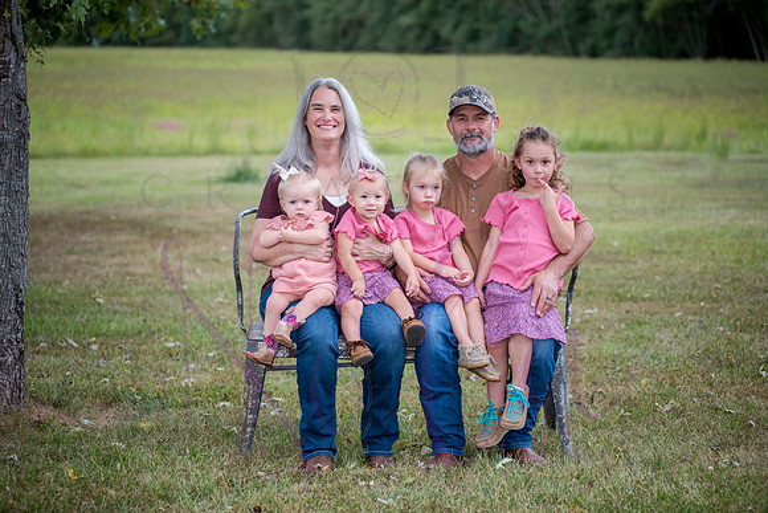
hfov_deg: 25.4
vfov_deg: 17.1
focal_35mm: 80
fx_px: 1707
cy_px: 256
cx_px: 384
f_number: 3.2
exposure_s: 1/640
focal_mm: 80
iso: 400
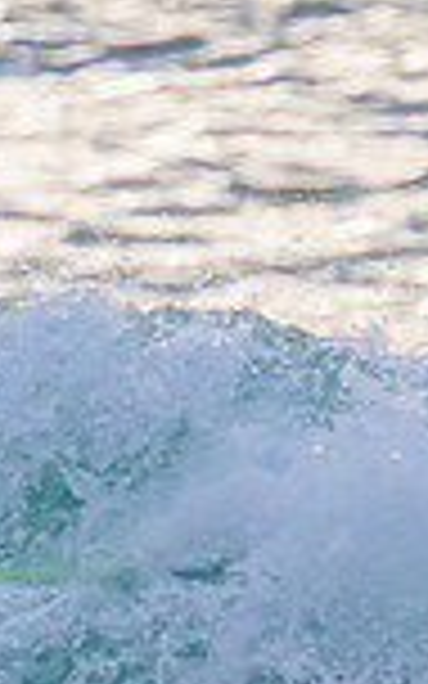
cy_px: 470
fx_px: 58154
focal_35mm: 3116
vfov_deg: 0.7
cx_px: -811
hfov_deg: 0.4
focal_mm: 800
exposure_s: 1/2000
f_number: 11
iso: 4000
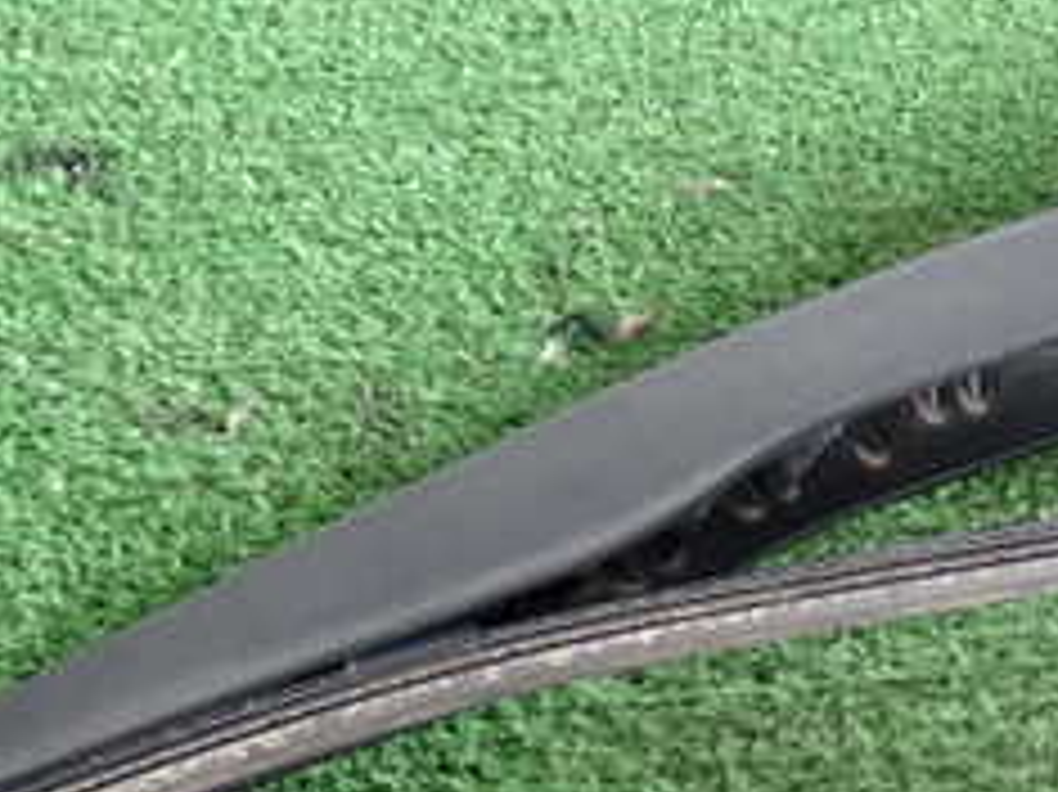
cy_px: 572
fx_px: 2810
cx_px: 626
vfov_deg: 16.0
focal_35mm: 92
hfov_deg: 21.3
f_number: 2.5
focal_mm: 6.37
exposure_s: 1/40
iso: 200
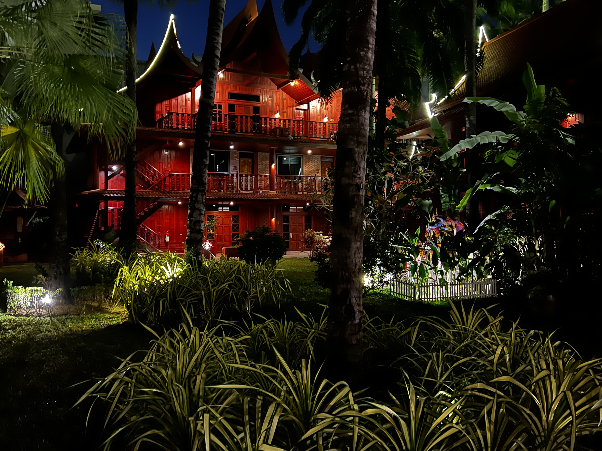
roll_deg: +0.8
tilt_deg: +1.4
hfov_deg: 58.2
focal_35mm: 31
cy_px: 210
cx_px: 266
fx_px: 539
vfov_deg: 45.4
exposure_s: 1/5
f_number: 1.5
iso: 1000
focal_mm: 5.7
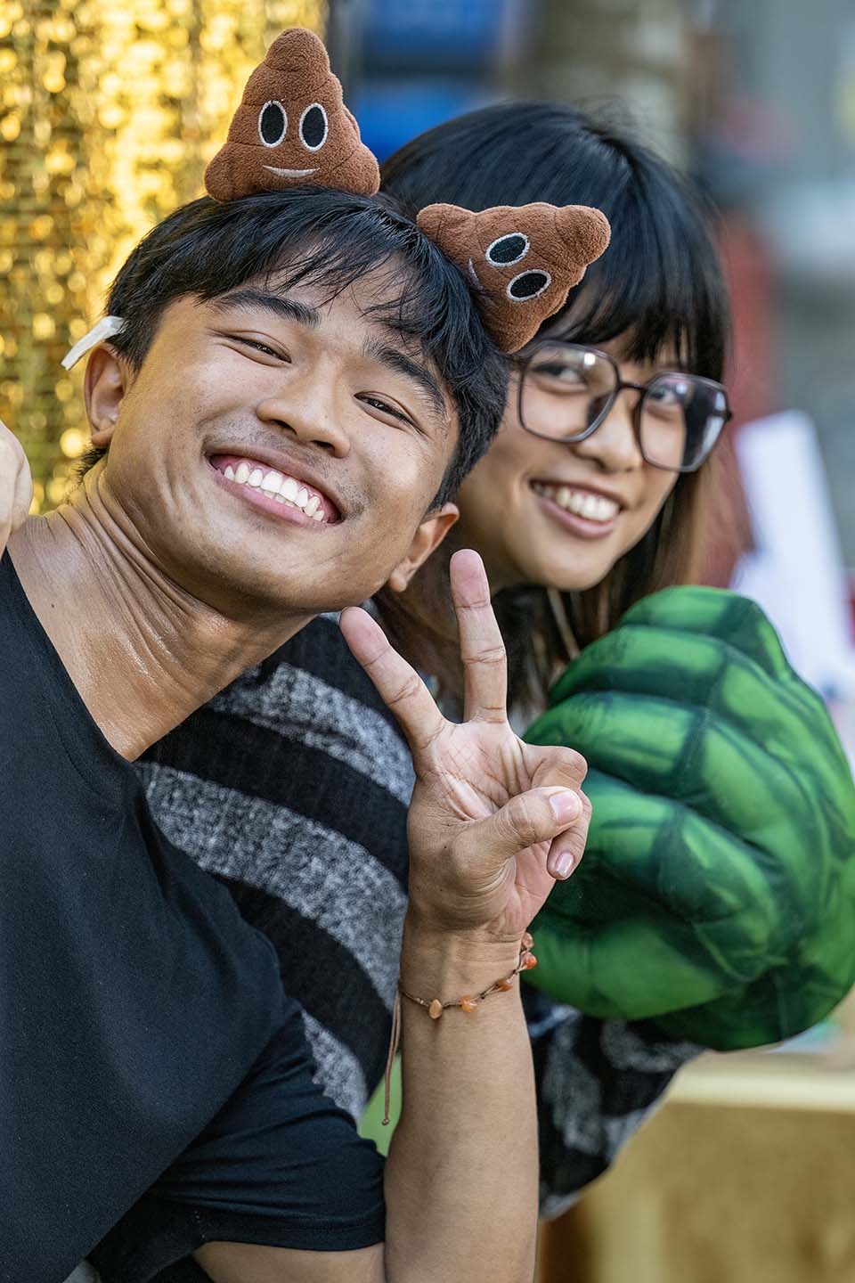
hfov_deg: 9.8
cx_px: 428
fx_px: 4987
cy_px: 642
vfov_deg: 14.7
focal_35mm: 140
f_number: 2.8
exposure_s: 1/400
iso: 160
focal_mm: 140
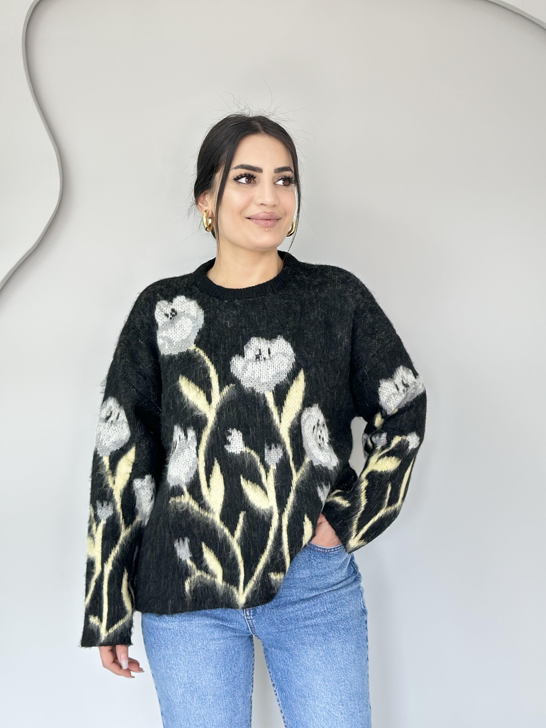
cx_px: 273
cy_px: 364
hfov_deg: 30.3
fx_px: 1009
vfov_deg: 39.7
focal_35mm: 48
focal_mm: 6.86
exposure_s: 1/100
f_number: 1.78
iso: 125
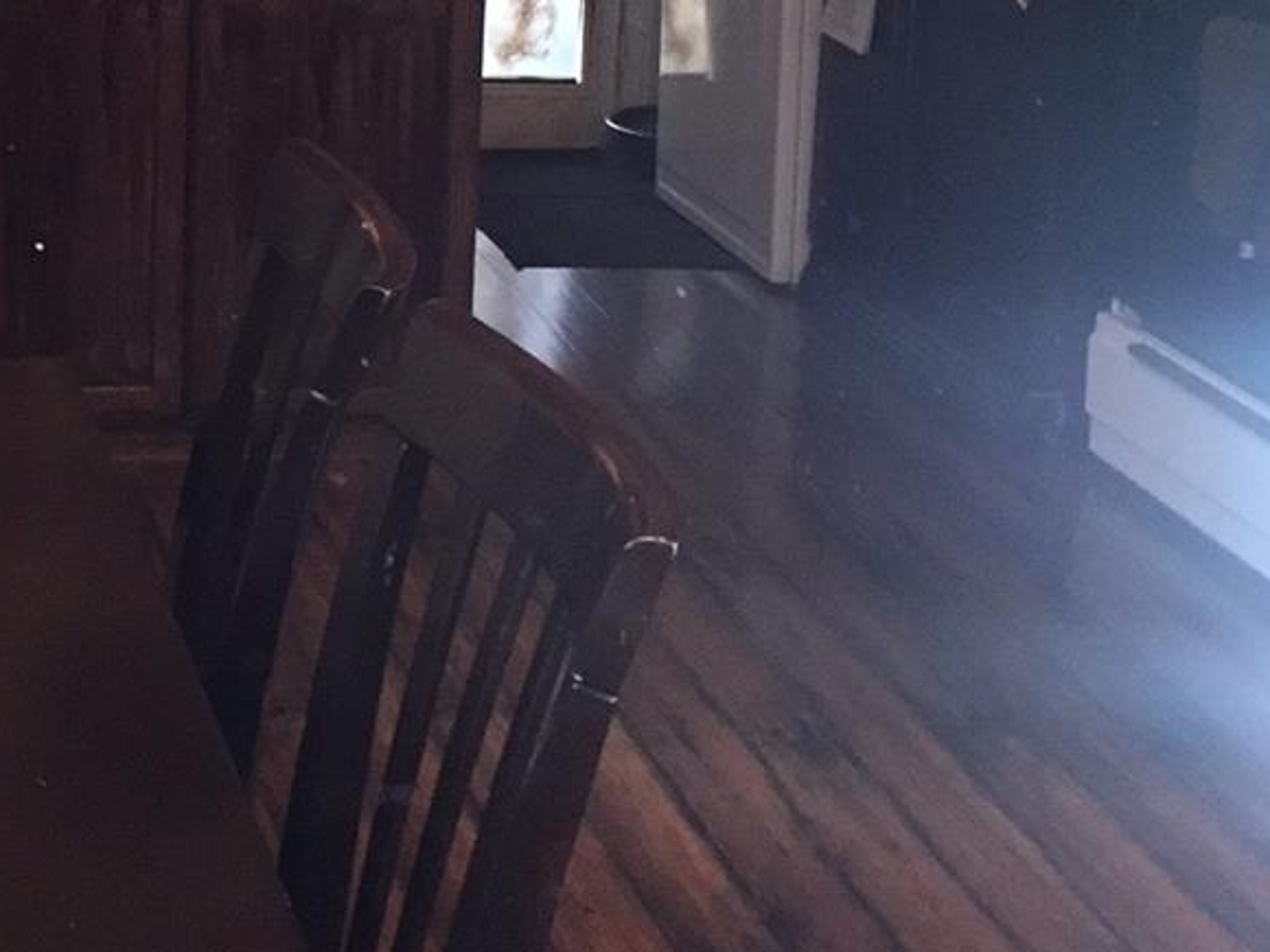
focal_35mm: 75
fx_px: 2752
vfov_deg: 18.9
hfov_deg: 24.2
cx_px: -134
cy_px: -82
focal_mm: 4.15
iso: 250
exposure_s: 1/24
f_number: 2.2
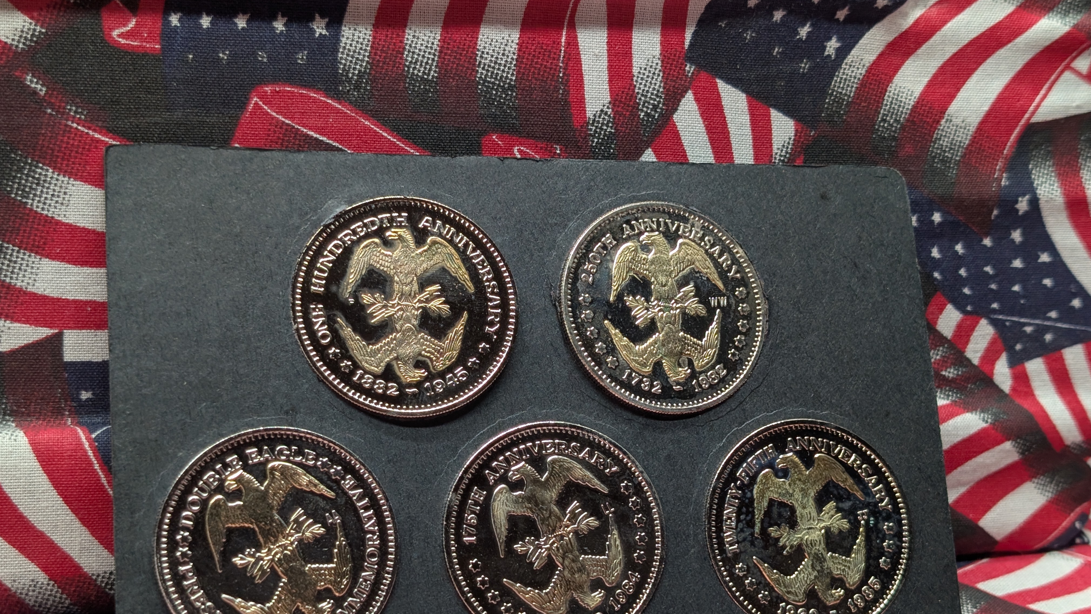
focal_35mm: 54
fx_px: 1562
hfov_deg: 38.5
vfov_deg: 22.2
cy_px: 401
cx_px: 547
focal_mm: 6.9
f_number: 1.68
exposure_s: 1/94.9
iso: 85
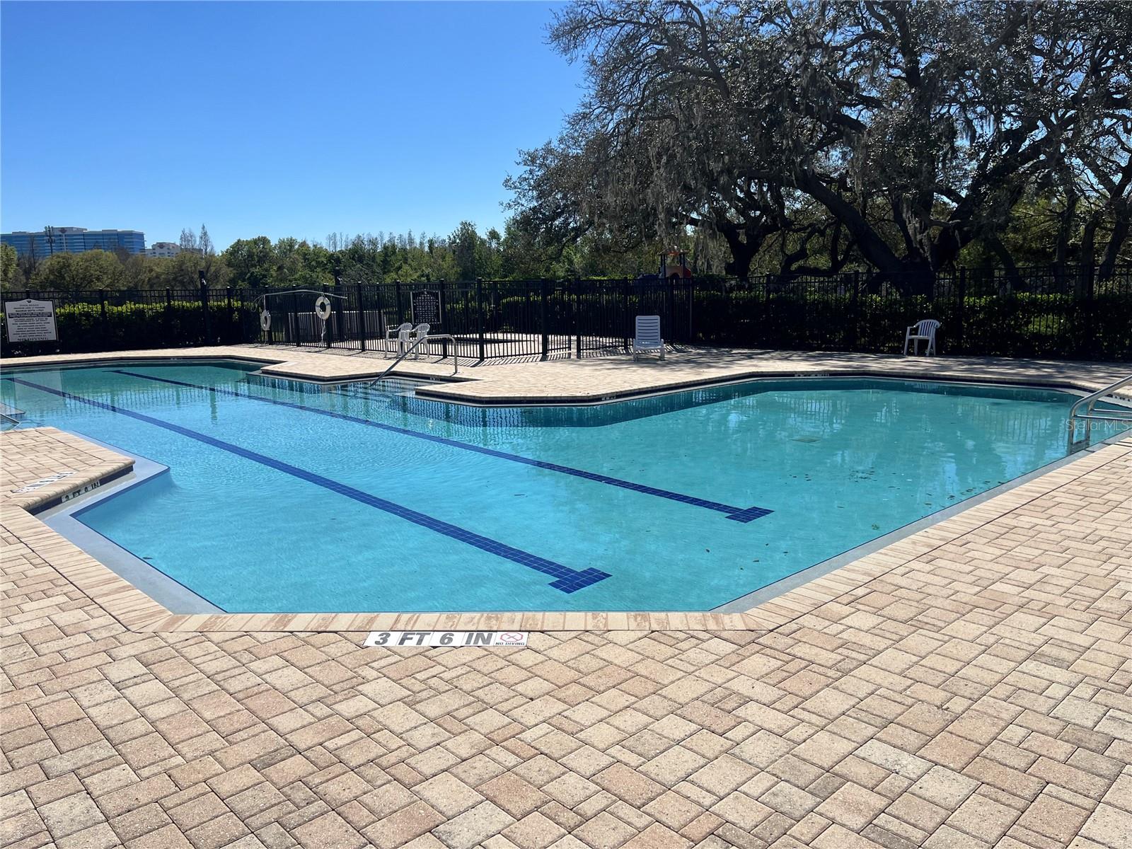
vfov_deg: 53.1
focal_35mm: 26
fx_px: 850
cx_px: 566
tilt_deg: -9.8
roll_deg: +1.0
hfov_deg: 67.3
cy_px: 424
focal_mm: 5.1
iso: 50
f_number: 1.6
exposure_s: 1/6897
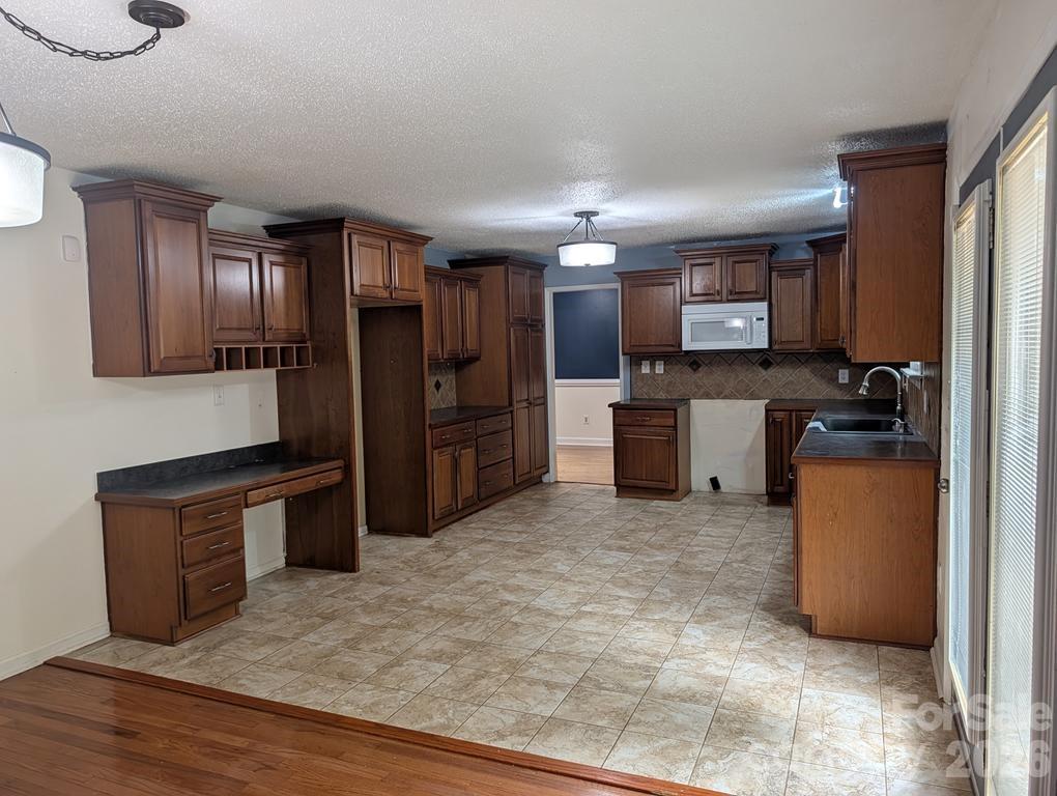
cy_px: 398
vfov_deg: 56.9
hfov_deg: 71.5
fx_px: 734
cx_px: 528
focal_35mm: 24
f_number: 1.68
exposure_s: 1/60
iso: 55
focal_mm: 6.9
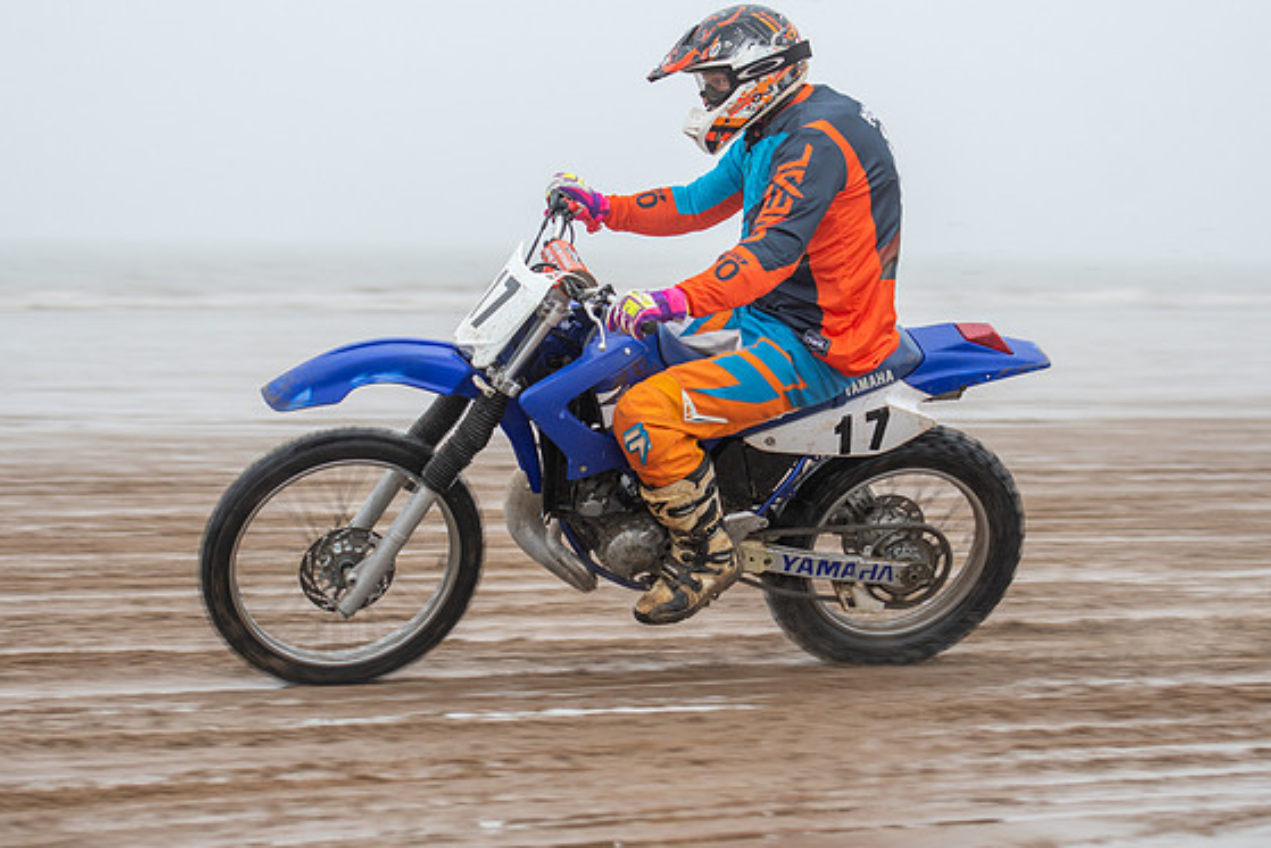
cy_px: 419
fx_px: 3849
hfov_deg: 18.8
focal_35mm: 109
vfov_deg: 12.6
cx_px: 621
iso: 200
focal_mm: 70
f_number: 3.2
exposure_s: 1/400
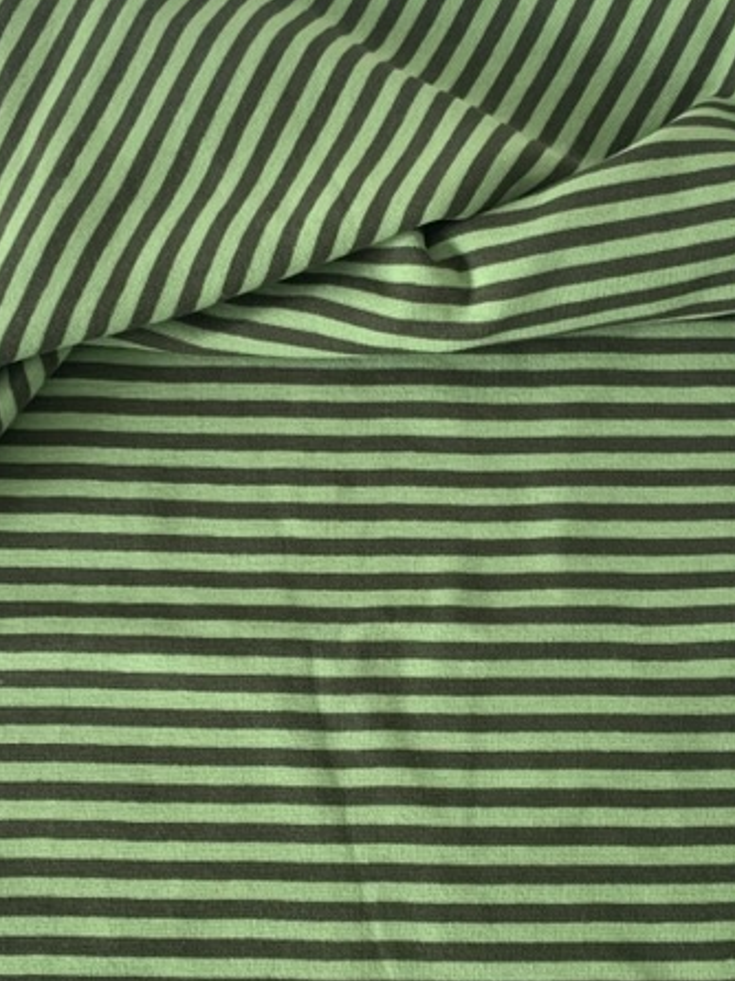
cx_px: 352
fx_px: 793
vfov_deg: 63.5
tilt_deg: -76.6
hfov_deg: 49.7
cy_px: 493
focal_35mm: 28
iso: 50
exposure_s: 1/121
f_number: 1.8
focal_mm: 4.25
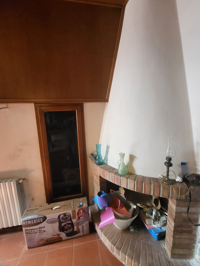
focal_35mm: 13
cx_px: 100
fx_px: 100
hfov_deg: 89.9
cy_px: 133
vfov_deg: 106.2
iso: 400
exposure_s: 1/50
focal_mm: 1.74
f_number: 2.2
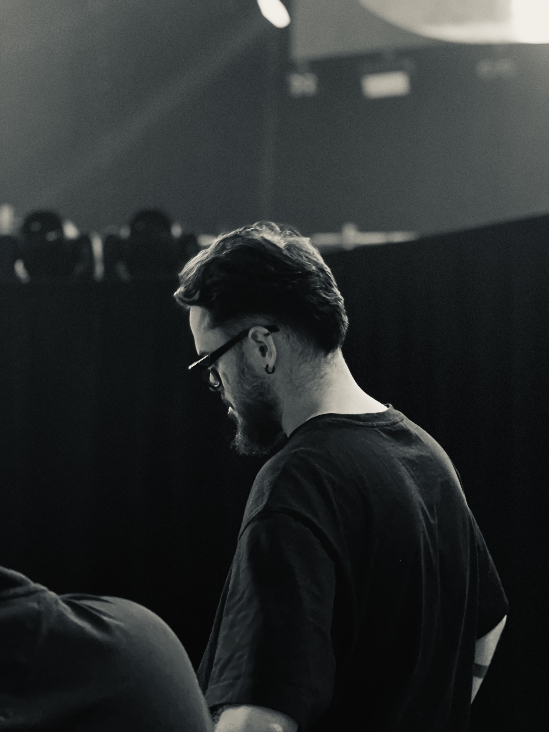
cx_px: 274
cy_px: 366
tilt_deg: -0.2
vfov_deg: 30.3
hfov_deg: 22.9
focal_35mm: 64
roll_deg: -0.2
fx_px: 1353
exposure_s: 1/15
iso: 640
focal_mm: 7.5
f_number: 2.2
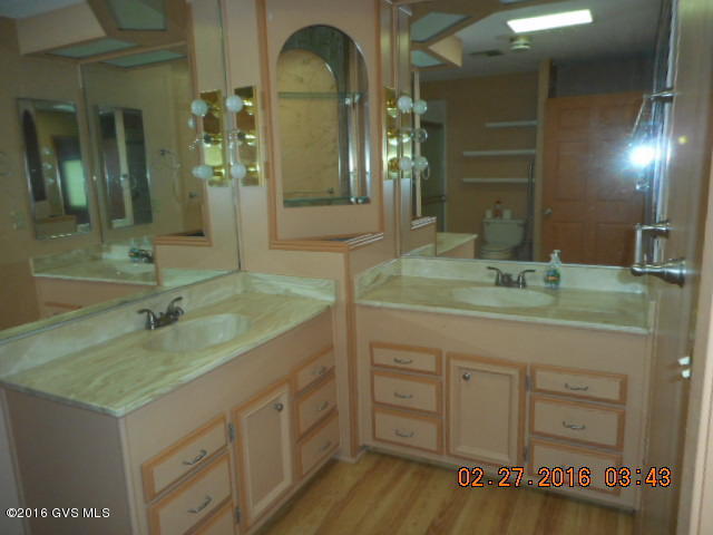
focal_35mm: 25
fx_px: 515
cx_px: 356
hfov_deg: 69.4
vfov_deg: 54.9
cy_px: 268
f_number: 3.7
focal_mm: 4.5
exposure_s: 1/25
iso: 250
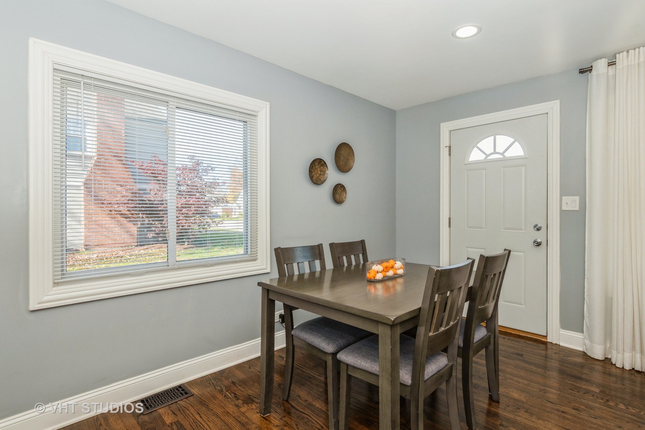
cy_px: 215
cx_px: 322
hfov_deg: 93.3
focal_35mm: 17
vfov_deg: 70.4
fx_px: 305
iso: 250
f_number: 7.1
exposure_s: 1/60
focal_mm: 11.5
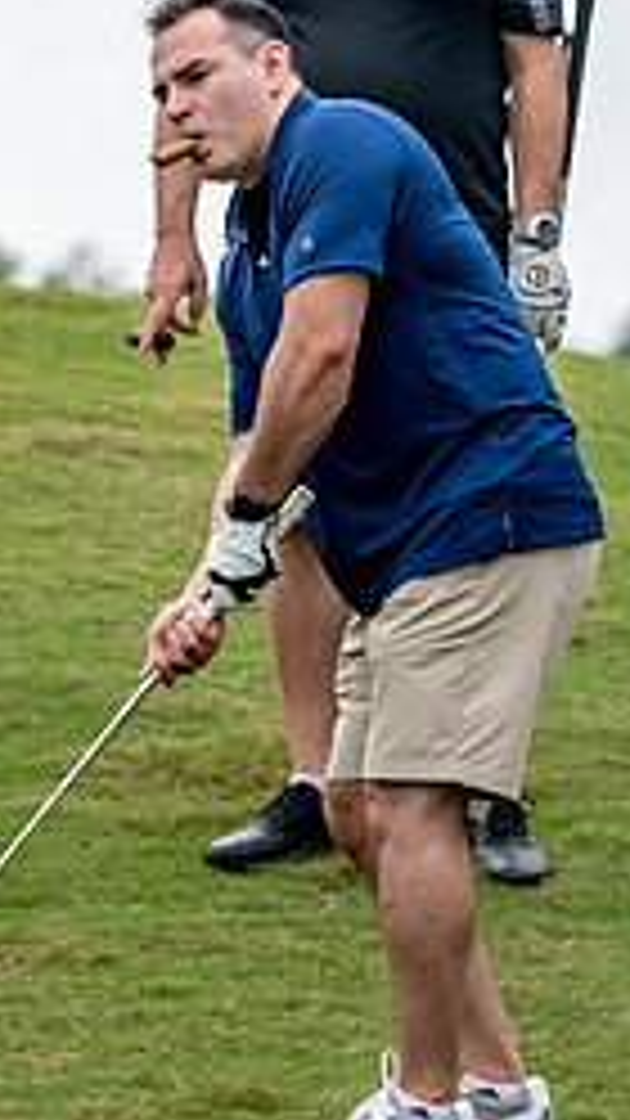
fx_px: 17736
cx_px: 238
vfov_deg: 3.6
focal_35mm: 597
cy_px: 481
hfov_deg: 2.0
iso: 1250
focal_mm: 210
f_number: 5.6
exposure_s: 1/2000
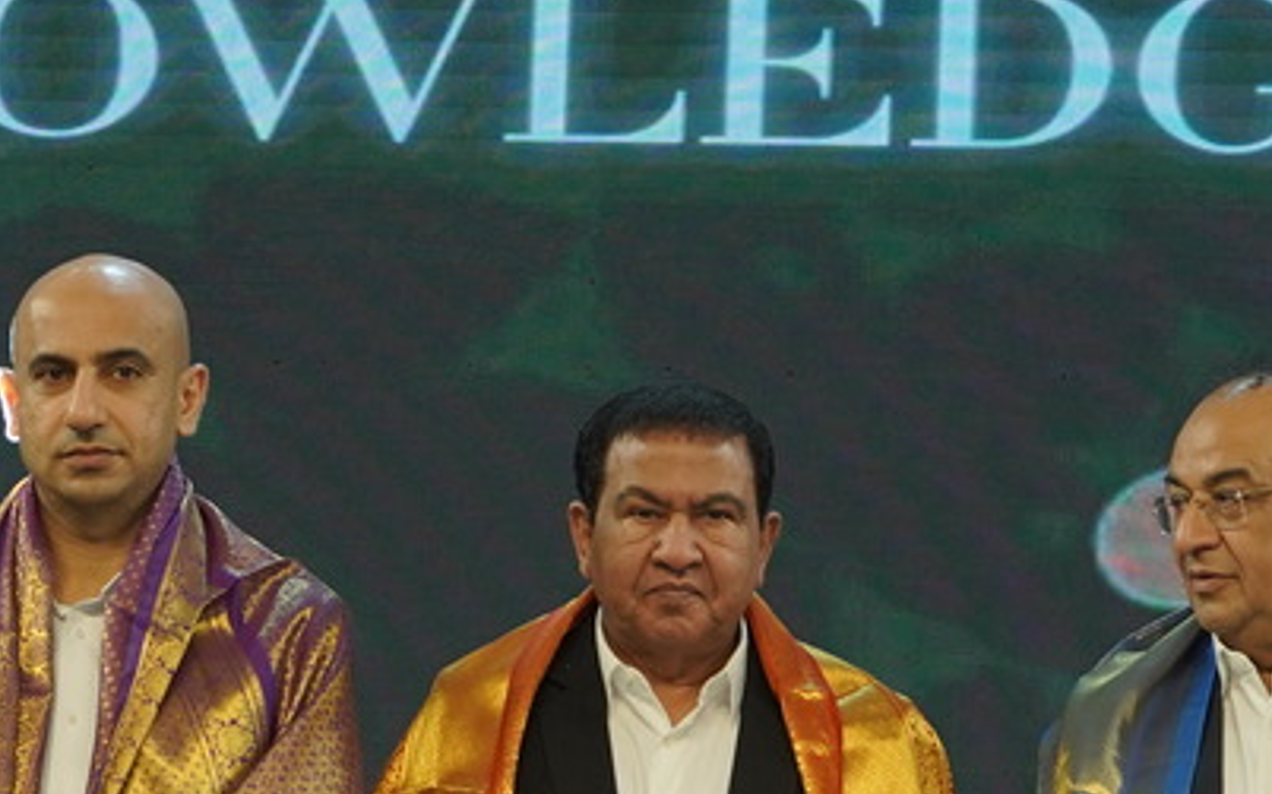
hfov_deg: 12.0
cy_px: 879
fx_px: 6065
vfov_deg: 7.4
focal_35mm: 175
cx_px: 740
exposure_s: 1/200
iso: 250
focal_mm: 46
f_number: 4
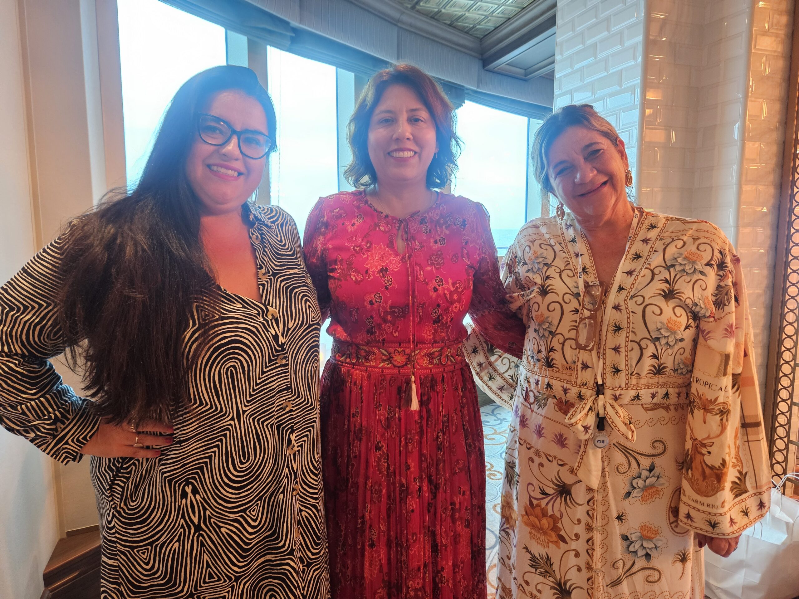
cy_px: 300
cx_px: 400
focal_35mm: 23
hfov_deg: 73.9
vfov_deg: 58.9
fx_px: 531
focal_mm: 5.4
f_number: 1.8
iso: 640
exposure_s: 1/60
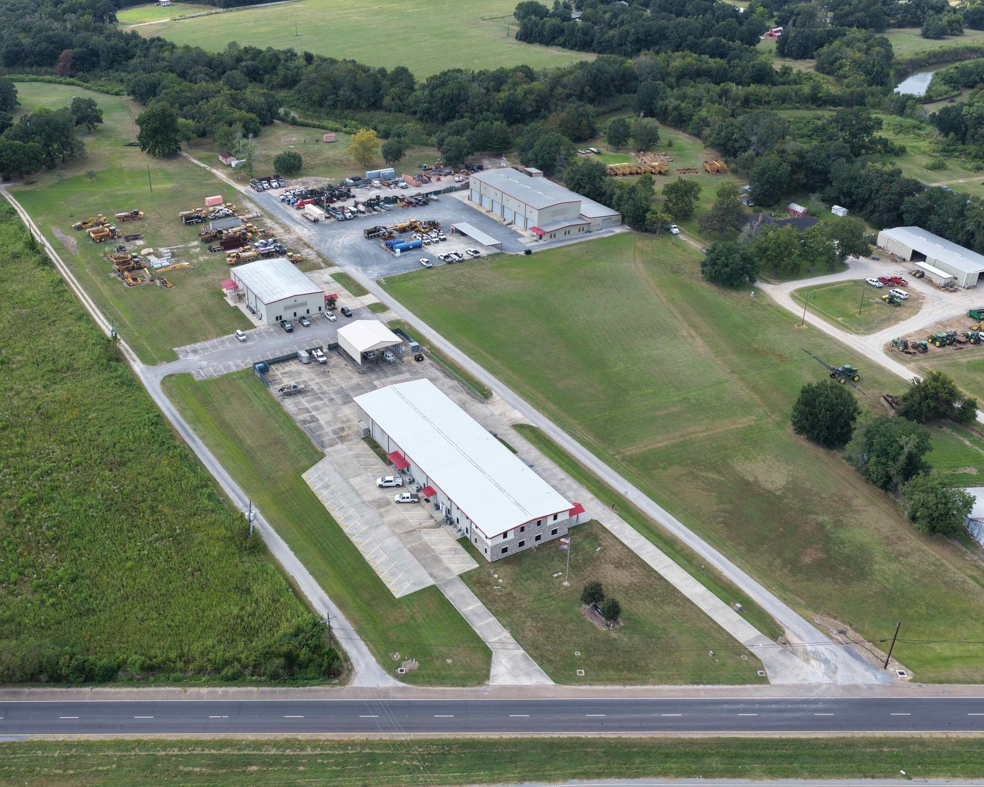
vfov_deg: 45.8
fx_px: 932
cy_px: 396
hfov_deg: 55.4
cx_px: 413
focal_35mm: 32
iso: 125
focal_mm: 14.45
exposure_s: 1/400
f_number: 2.8
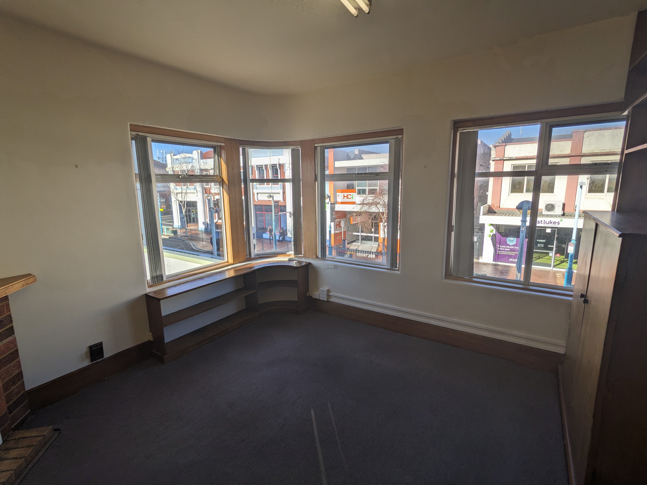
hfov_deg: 94.5
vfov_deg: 78.1
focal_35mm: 16
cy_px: 242
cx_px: 324
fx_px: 299
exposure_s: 1/364
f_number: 2.2
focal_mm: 2.22
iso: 32
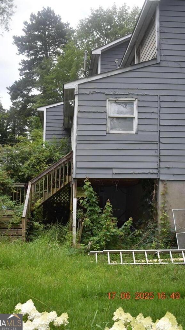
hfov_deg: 28.0
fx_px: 371
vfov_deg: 47.8
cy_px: 165
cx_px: 83
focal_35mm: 43
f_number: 5
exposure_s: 1/200
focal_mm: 27
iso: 200
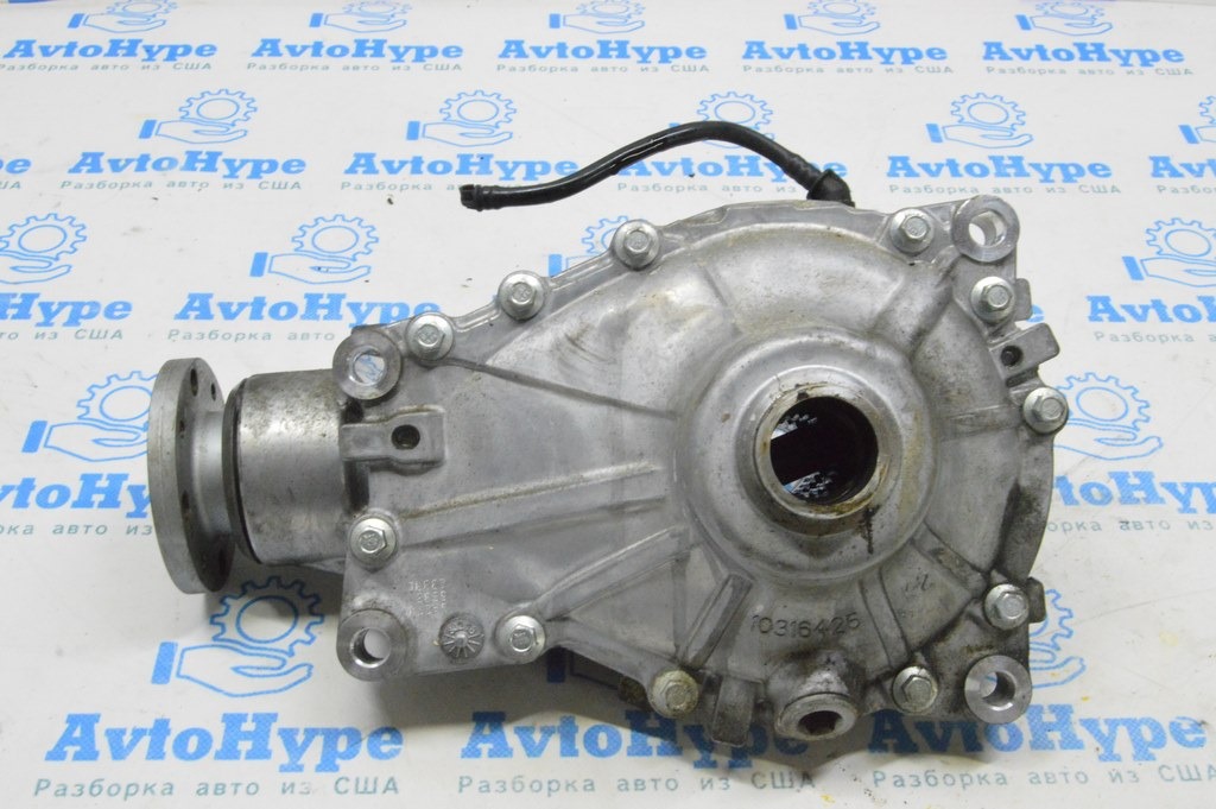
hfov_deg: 46.4
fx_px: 1417
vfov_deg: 31.8
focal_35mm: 42
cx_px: 608
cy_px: 404
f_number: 20
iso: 6400
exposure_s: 1/20
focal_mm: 28
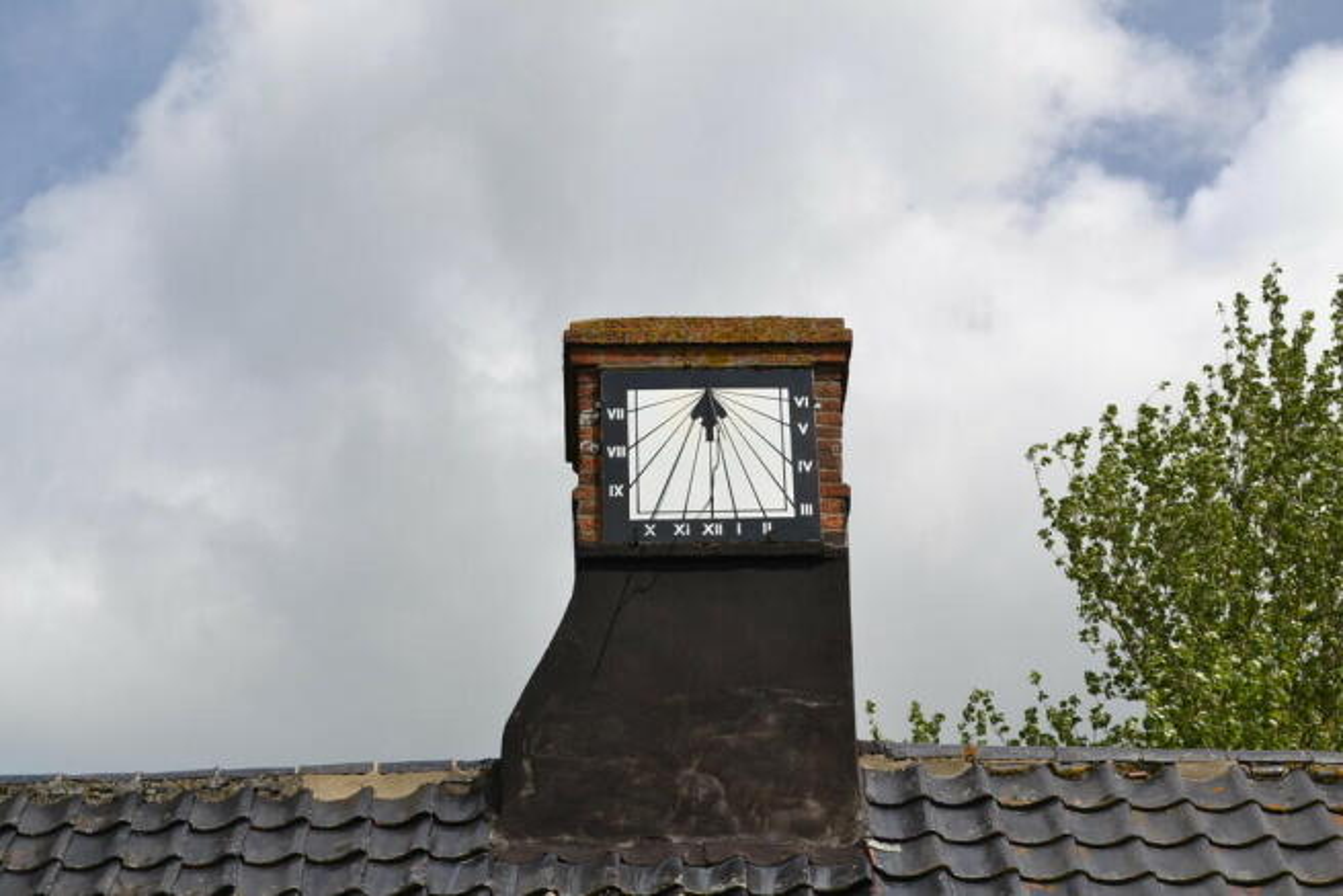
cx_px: 672
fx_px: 3078
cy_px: 448
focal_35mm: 82
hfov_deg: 24.6
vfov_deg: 16.6
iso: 100
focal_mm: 55
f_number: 9
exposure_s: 1/320
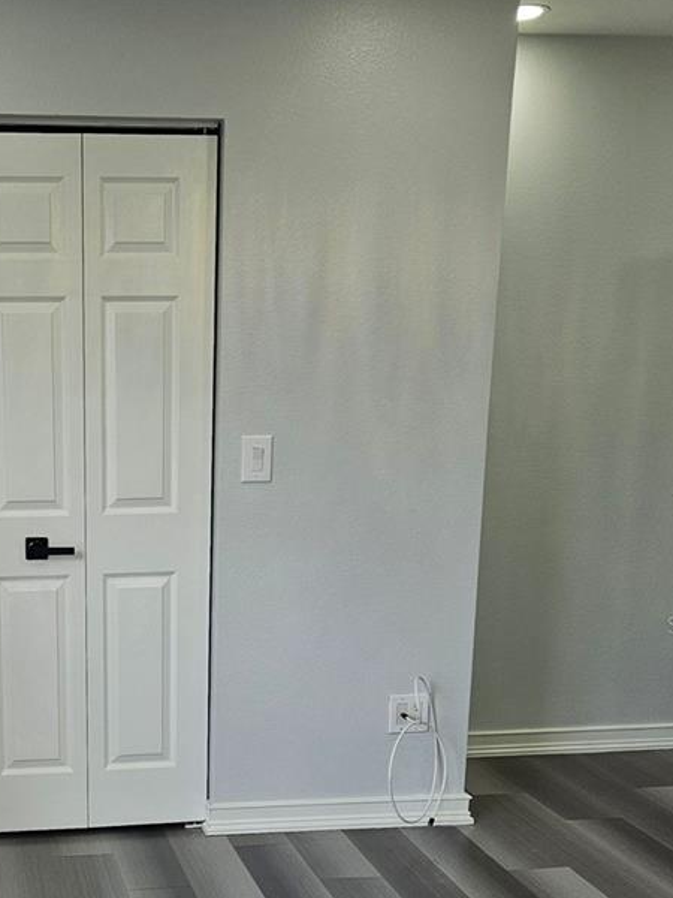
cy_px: 624
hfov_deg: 30.5
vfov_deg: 40.5
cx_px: 100
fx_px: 1192
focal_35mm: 46
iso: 50
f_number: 1.8
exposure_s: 1/207
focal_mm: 5.4
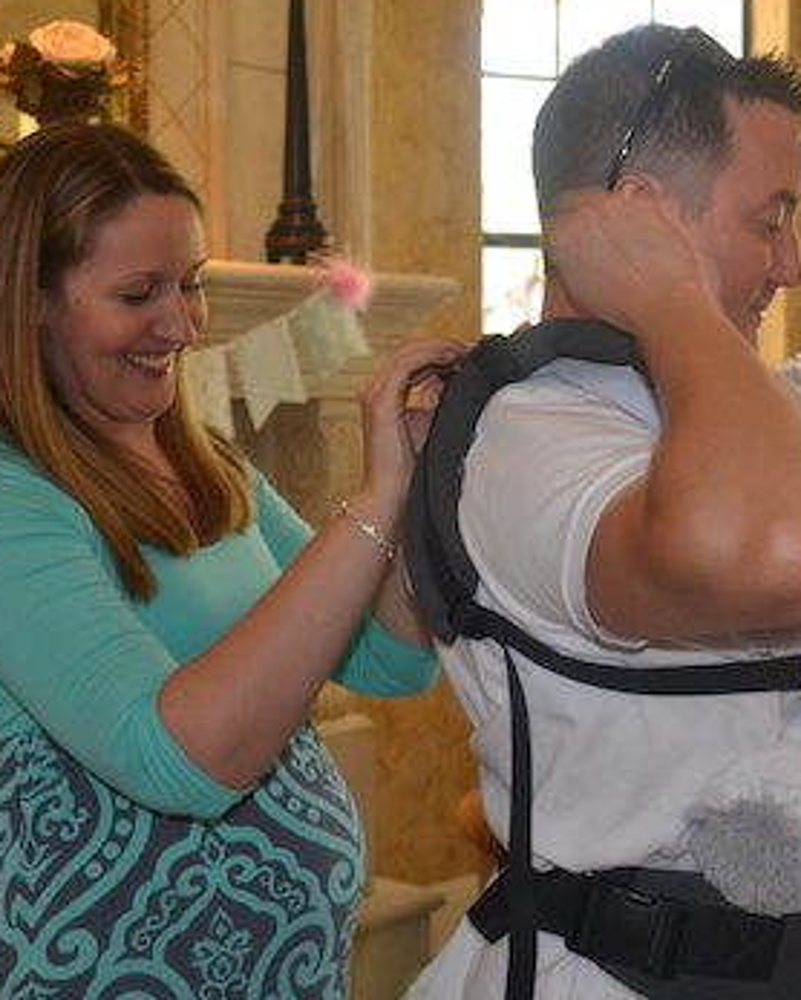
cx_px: 478
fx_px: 1717
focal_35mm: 58
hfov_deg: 26.2
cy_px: 540
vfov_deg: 32.4
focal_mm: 22
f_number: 4
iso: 800
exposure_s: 1/60
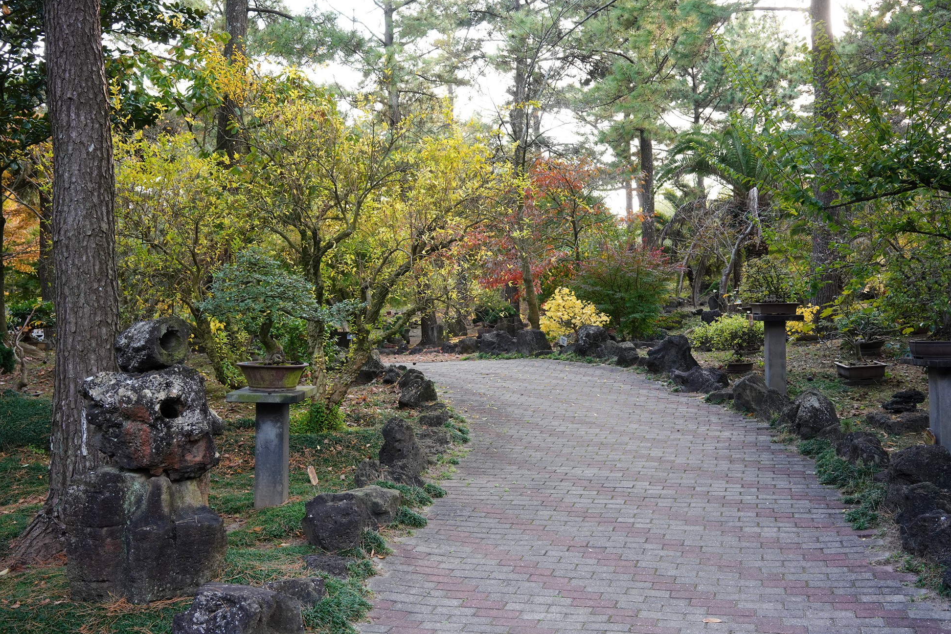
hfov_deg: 53.1
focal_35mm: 36
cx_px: 463
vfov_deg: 36.9
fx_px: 951
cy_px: 313
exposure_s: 1/100
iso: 1000
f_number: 8
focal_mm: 35
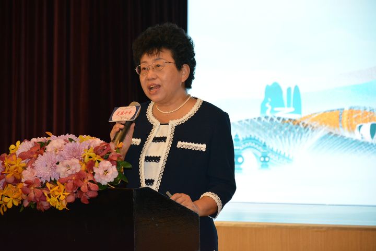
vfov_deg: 6.6
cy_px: 126
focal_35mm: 210
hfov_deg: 9.8
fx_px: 2195
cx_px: 188
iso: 2000
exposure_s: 1/100
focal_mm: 140
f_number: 5.6
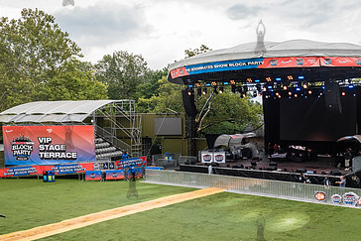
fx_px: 391
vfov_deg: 34.2
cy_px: 132
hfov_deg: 48.1
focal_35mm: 39
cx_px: 260
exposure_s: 1/500
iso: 1000
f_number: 5
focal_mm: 24
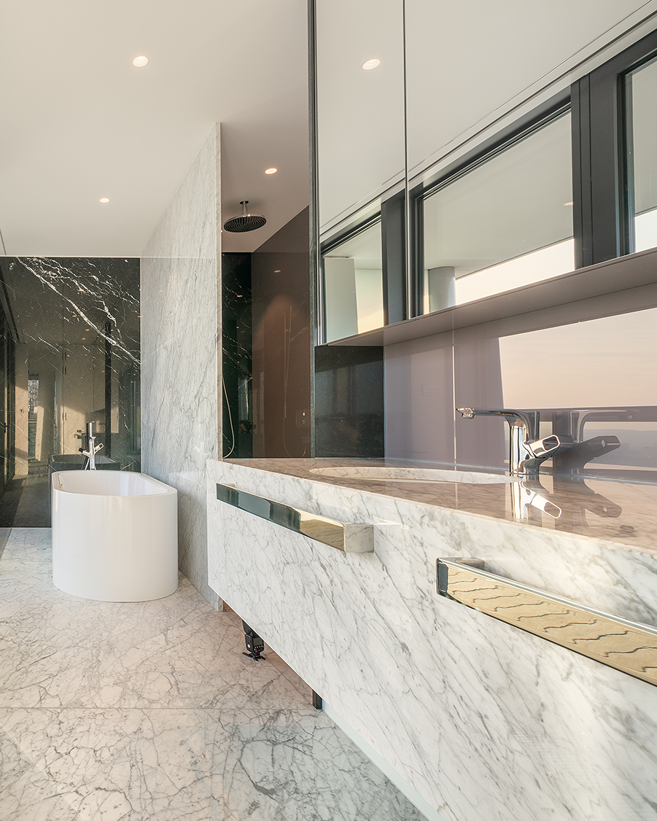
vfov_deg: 77.6
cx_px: 74
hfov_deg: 57.1
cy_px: 417
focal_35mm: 21
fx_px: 510
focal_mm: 14
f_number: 11
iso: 100
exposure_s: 1/8
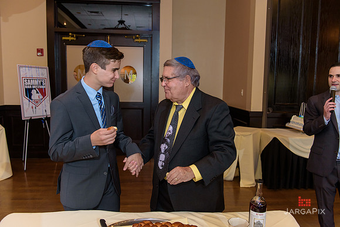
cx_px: 170
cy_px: 114
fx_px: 274
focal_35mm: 29
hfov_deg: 63.6
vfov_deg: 45.0
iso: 1600
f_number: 3.2
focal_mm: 29
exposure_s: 1/125
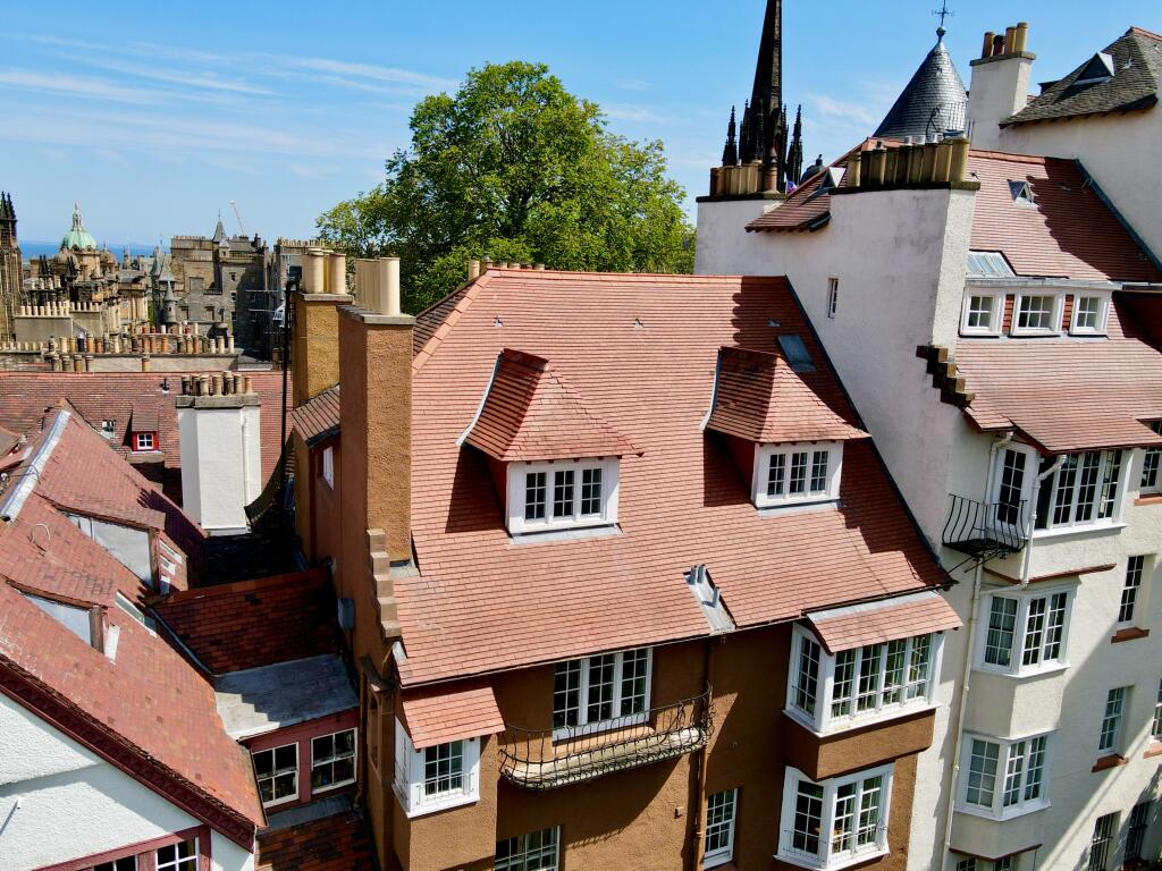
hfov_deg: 71.6
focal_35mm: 24
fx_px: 806
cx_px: 581
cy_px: 436
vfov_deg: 56.8
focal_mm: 4.5
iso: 100
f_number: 2.8
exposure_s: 1/640
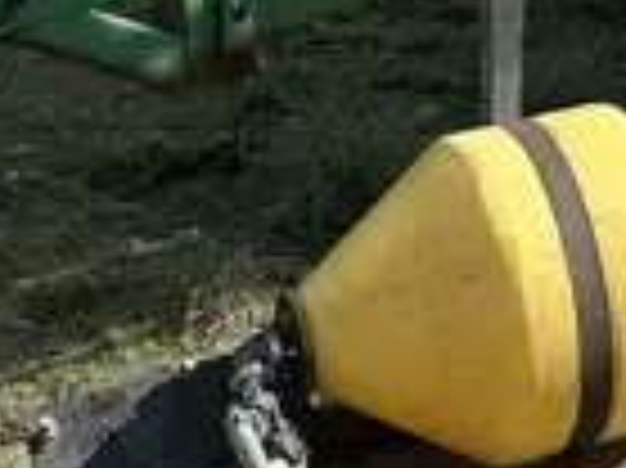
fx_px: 2999
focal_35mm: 166
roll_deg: +3.3
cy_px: -806
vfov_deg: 8.0
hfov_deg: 11.8
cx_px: 667
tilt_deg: +2.6
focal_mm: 6.86
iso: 80
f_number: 1.78
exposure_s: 1/6211
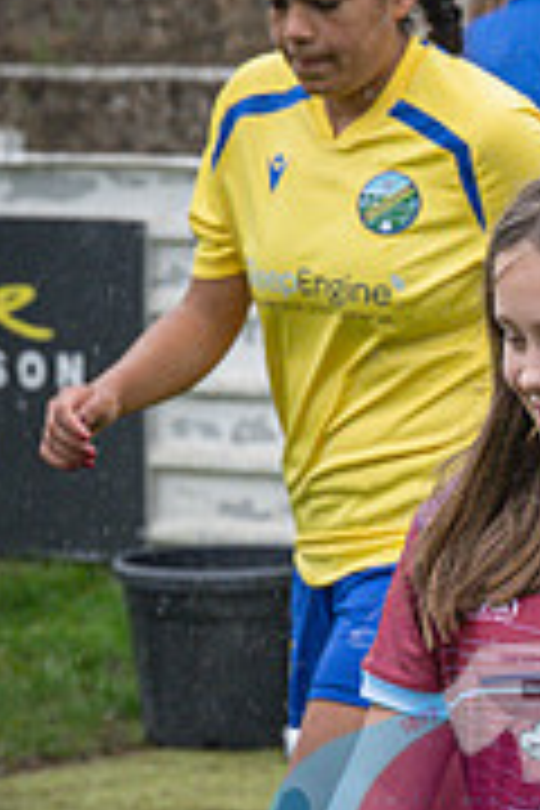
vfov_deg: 6.6
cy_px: 387
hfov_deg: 4.4
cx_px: 672
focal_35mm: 312
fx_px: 7019
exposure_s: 1/640
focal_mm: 70
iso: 1250
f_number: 5
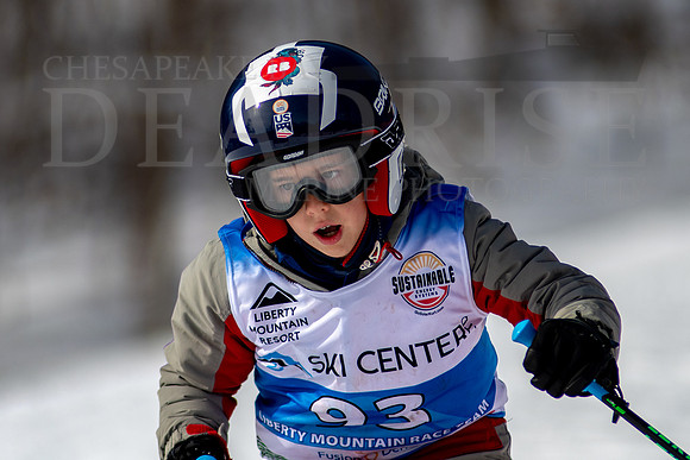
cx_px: 345
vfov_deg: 2.1
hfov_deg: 3.2
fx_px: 12485
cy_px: 127
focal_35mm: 651
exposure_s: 1/6400
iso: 100
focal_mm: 300
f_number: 2.8
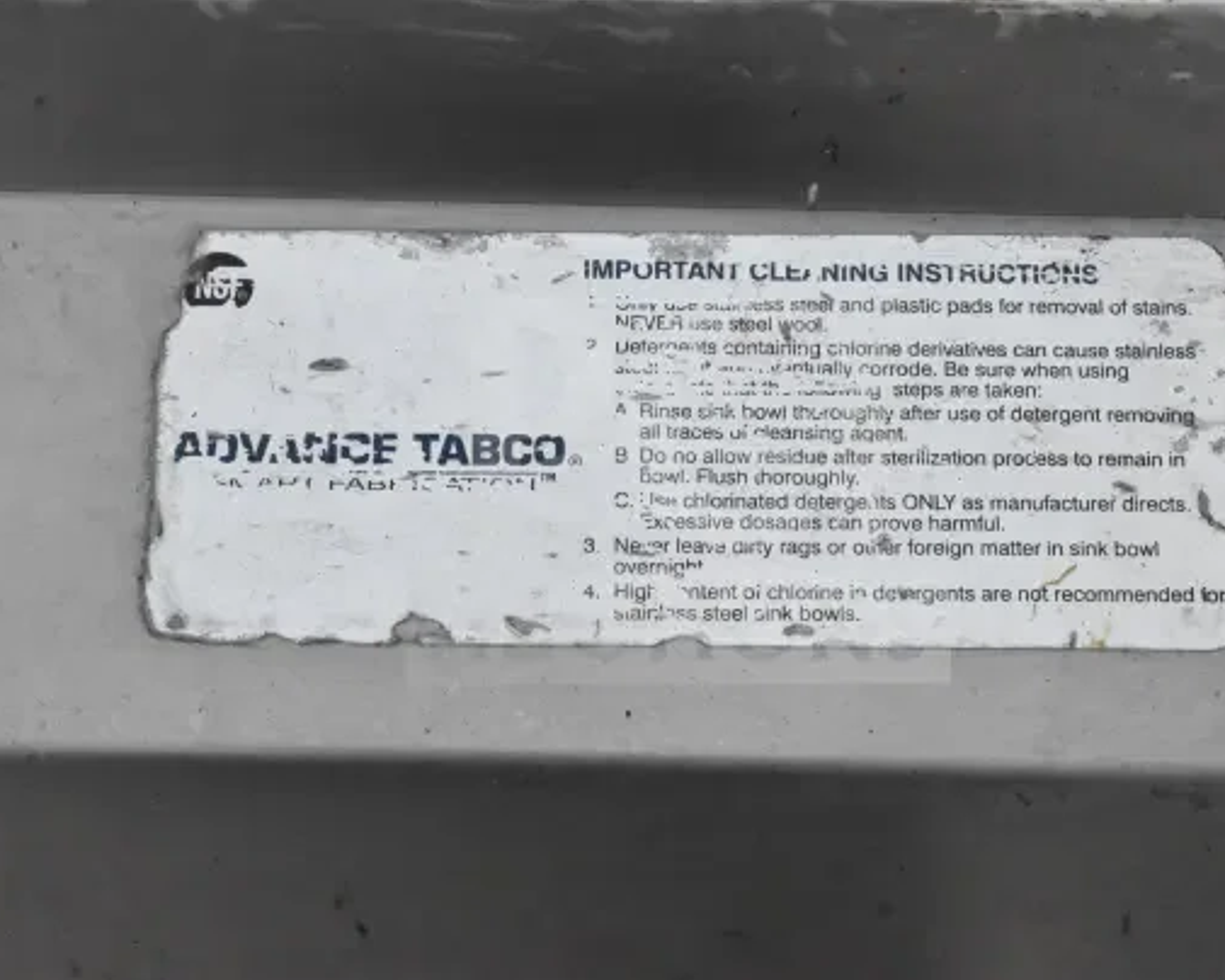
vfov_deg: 16.4
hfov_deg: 20.5
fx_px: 3392
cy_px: 491
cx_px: 677
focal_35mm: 94
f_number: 22
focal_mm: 55
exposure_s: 1/2000
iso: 6400
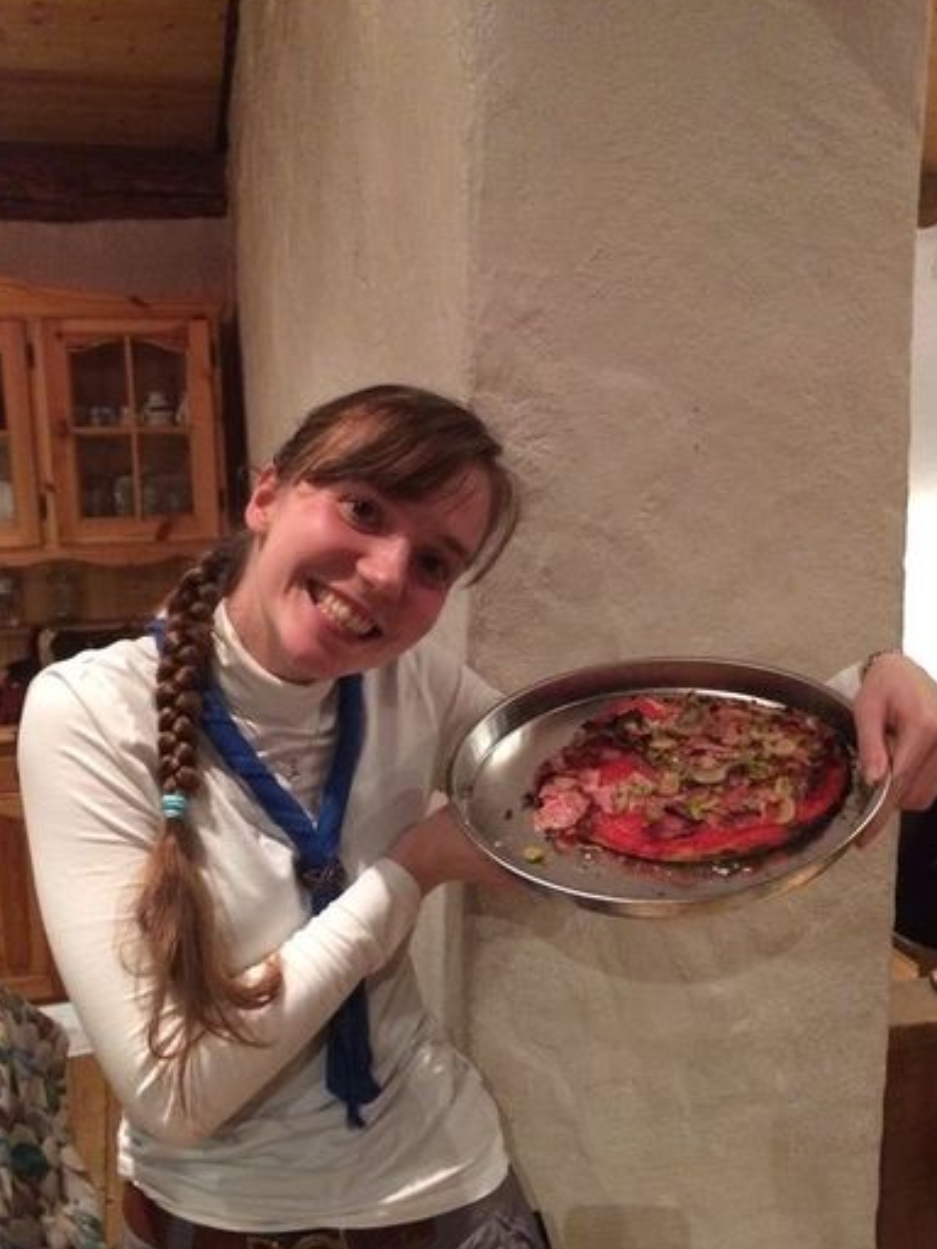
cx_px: 439
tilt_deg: -11.4
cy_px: 659
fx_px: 1227
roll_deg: +1.7
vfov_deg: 53.9
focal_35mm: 34
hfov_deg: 41.8
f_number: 2.2
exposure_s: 1/17
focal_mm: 4.15
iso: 500
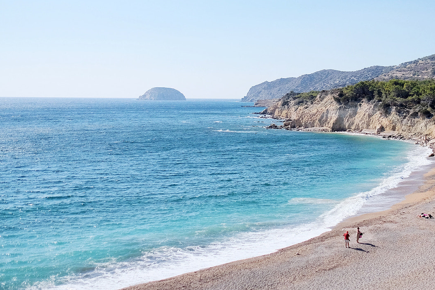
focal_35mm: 53
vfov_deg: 25.5
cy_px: 146
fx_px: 640
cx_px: 288
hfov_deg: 37.1
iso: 800
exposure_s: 1/32000
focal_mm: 23
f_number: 1.8
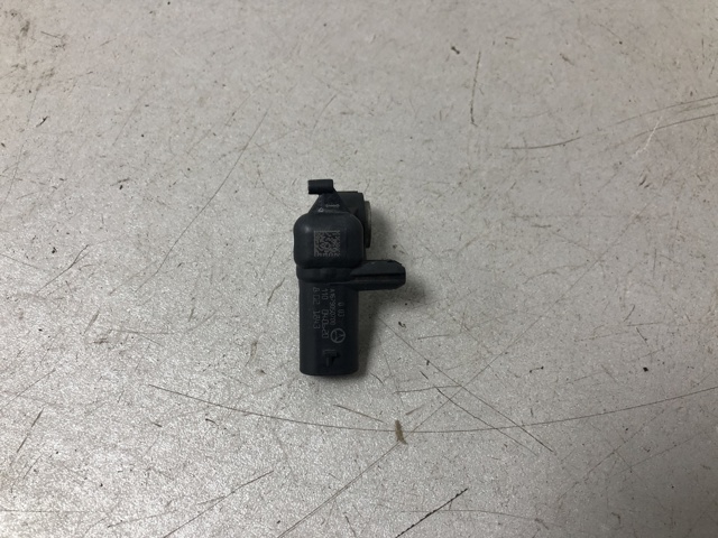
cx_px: 359
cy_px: 269
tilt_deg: -67.1
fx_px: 581
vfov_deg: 49.7
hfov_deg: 63.4
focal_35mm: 28
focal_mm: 4
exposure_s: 1/33
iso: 32
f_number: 1.8
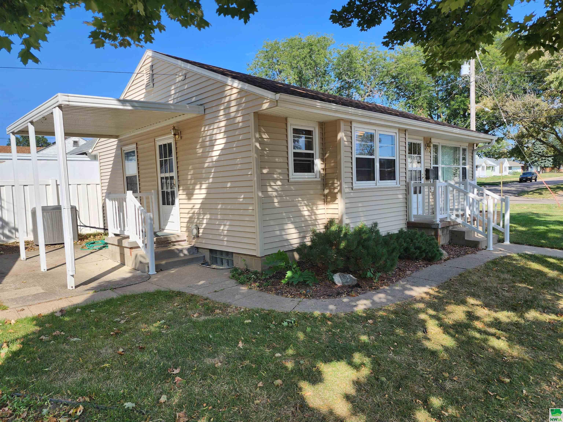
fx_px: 374
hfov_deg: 73.9
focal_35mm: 23
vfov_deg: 58.9
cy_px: 211
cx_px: 282
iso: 12
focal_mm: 6.4
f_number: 1.8
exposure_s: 1/481
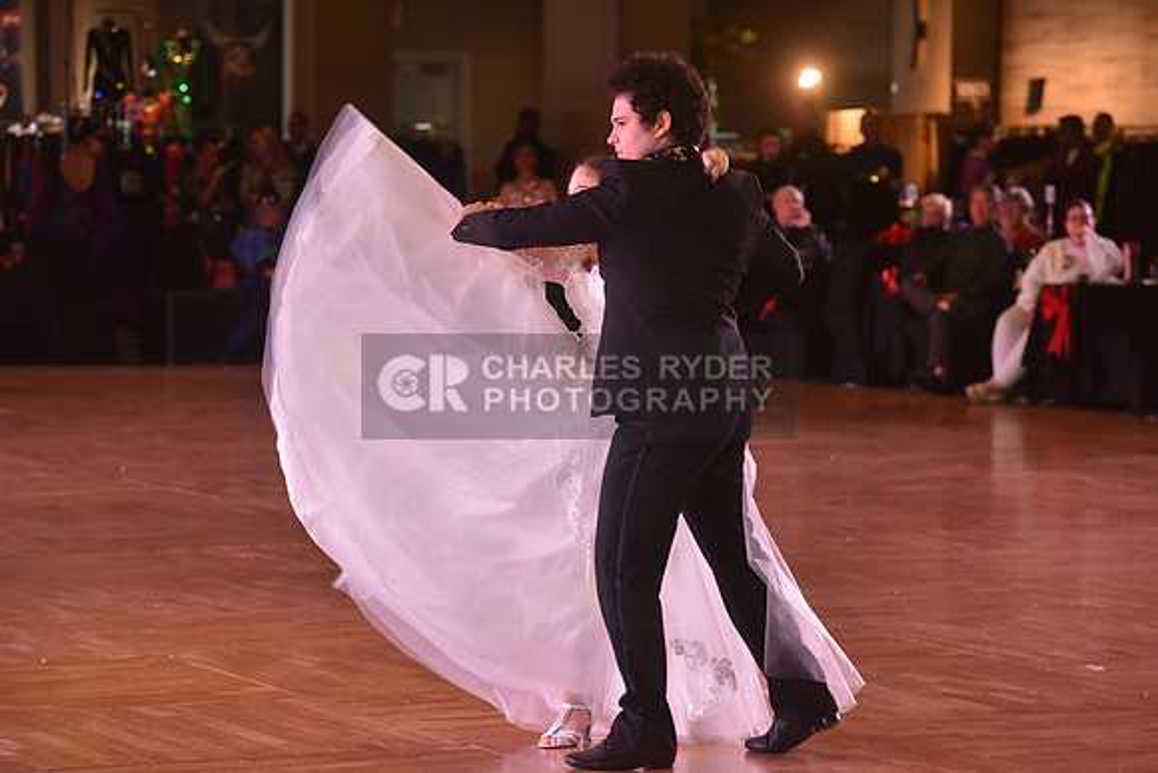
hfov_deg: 13.7
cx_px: 579
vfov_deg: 9.2
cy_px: 386
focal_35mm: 150
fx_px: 4826
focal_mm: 150
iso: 1600
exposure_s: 1/200
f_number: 5
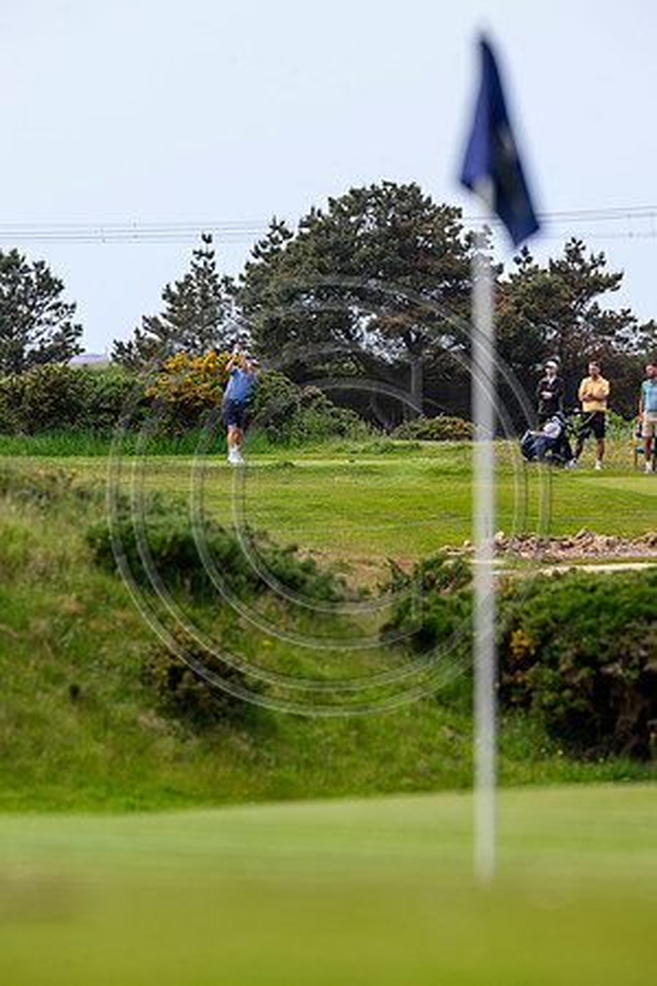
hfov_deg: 3.4
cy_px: 493
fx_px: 10949
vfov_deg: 5.2
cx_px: 328
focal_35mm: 400
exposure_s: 1/1250
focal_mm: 400
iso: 800
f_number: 7.1
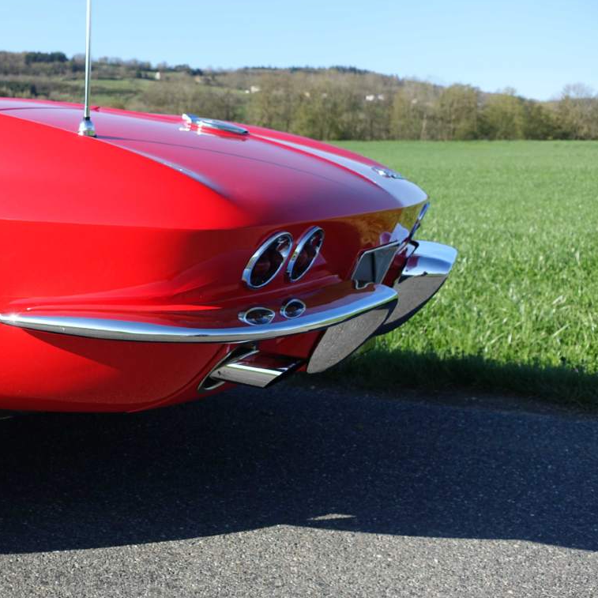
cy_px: 295
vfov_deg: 32.2
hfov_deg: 31.7
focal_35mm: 53
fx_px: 1036
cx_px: 161
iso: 125
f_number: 4
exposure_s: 1/500
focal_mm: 14.9
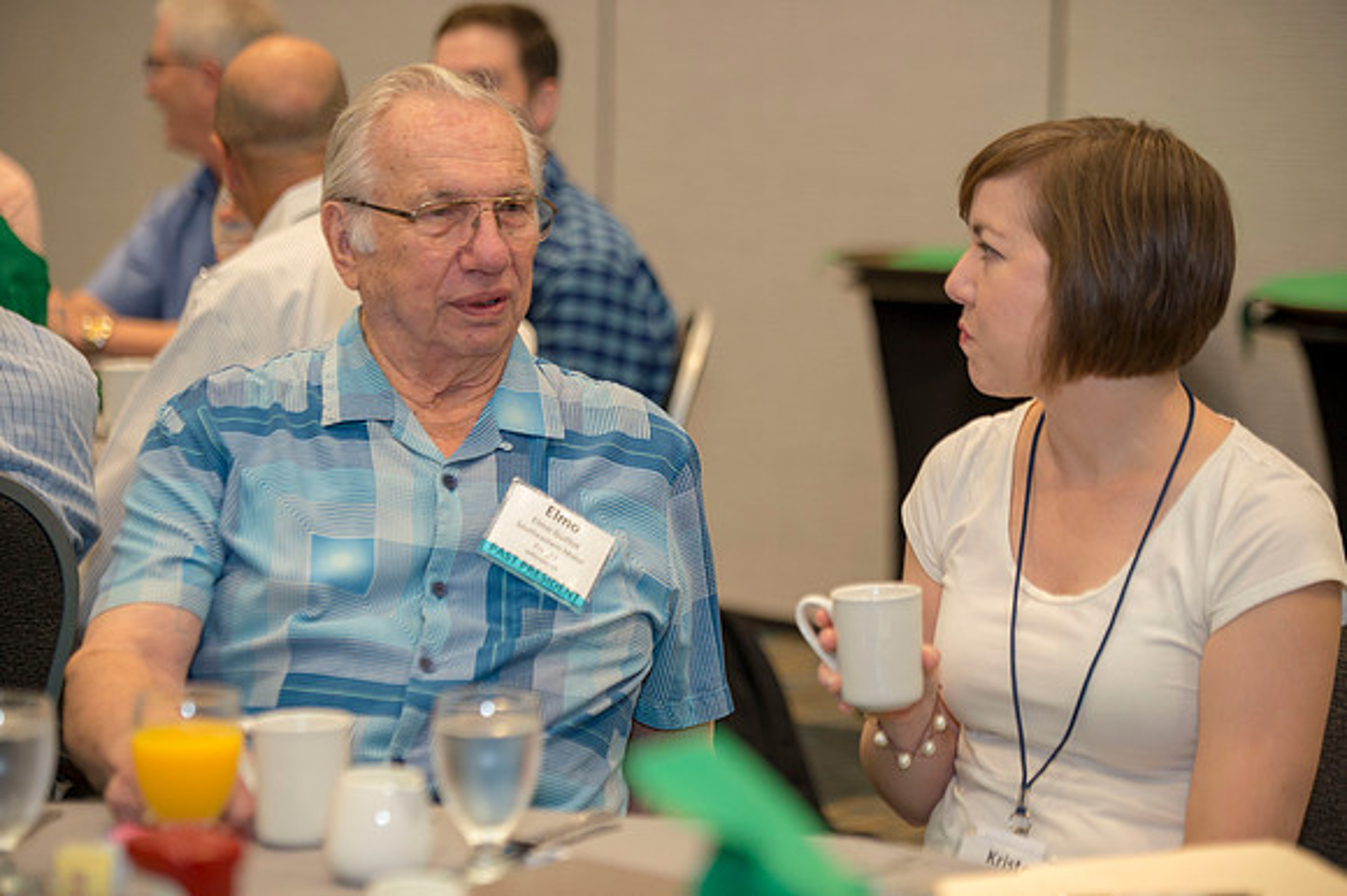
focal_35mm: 120
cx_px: 674
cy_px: 448
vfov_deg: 11.4
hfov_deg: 17.1
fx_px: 4487
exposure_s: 1/160
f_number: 2.8
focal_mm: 120
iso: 1600
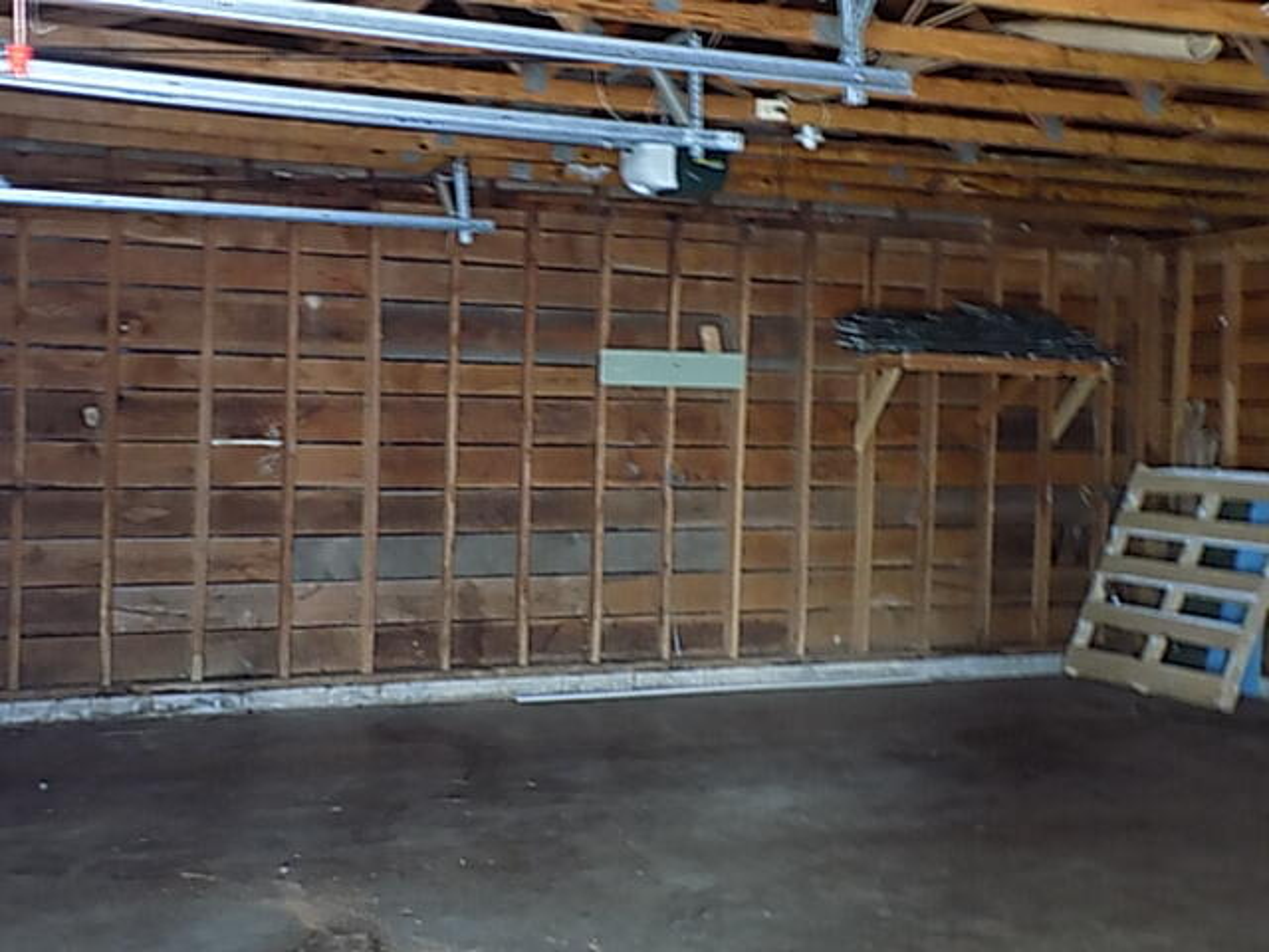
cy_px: 476
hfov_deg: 45.8
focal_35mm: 41
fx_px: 1503
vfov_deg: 35.1
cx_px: 634
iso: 400
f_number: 3.6
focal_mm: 7.3
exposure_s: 1/2.5
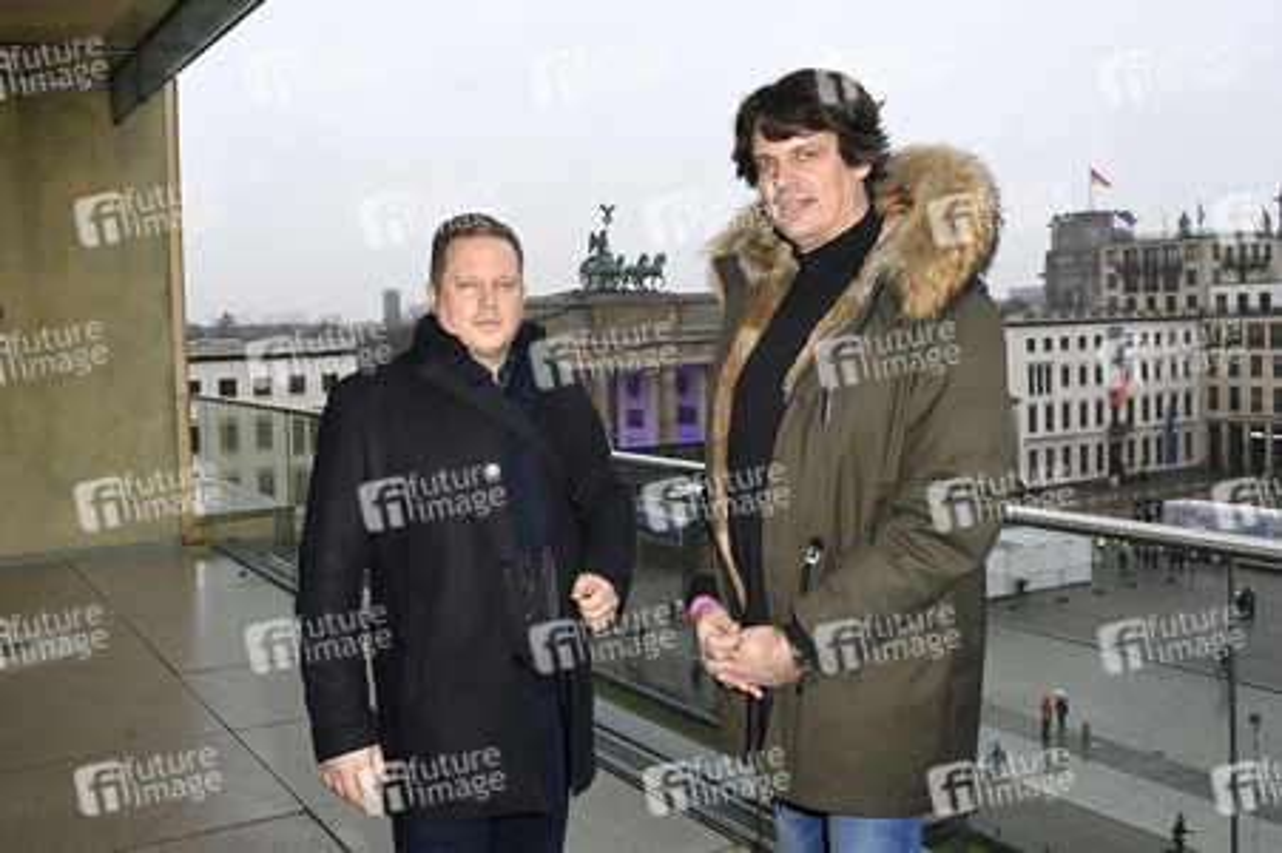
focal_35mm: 32
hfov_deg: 58.8
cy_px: 426
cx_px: 641
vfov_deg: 41.1
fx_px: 1139
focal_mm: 32
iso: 1600
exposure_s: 1/160
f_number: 10
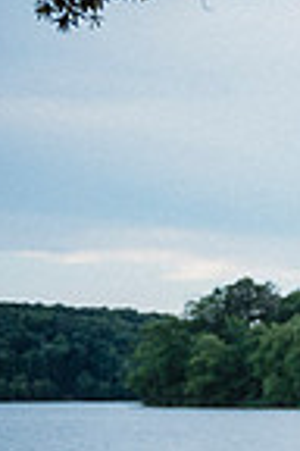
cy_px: 521
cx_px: 887
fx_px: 1575
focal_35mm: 126
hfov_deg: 8.9
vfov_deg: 15.7
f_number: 2.8
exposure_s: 1/200
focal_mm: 31
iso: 400
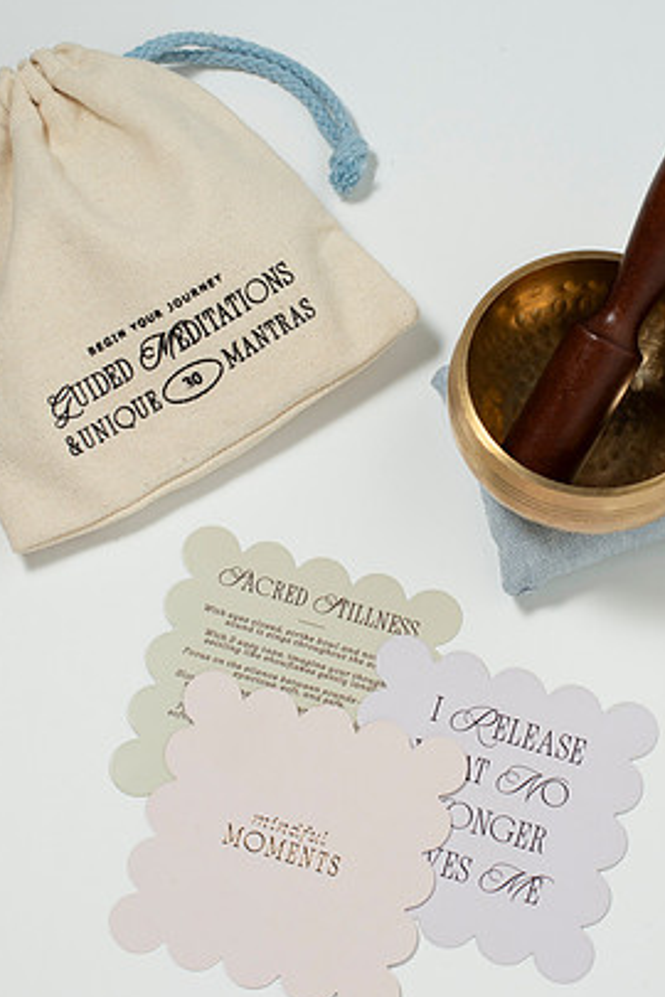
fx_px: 2604
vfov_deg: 21.7
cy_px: 522
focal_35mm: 94
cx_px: 360
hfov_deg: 14.5
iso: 200
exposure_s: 1/200
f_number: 6.3
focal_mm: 50
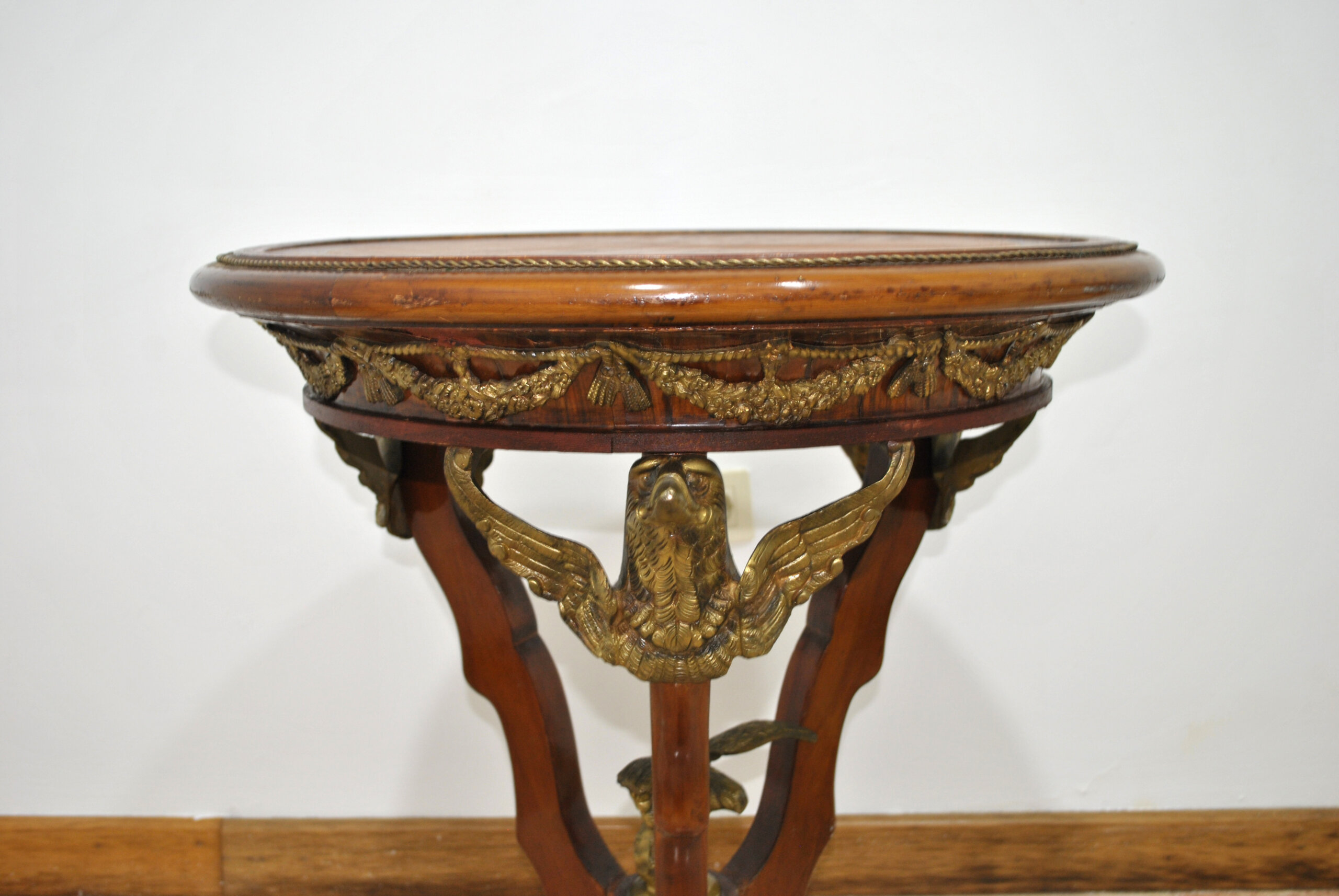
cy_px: 448
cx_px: 670
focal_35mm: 36
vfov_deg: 37.0
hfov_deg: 53.1
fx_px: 1341
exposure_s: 1/13
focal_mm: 24
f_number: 4
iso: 200
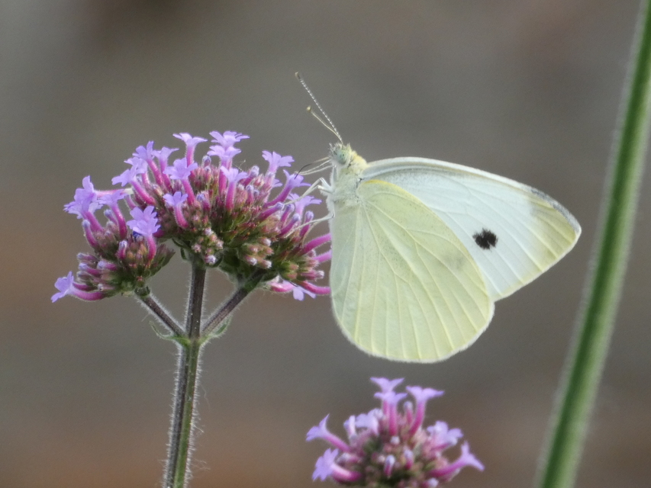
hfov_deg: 3.3
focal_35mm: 600
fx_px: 11285
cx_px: 326
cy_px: 244
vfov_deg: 2.5
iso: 250
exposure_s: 1/100
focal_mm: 107.6
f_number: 5.6
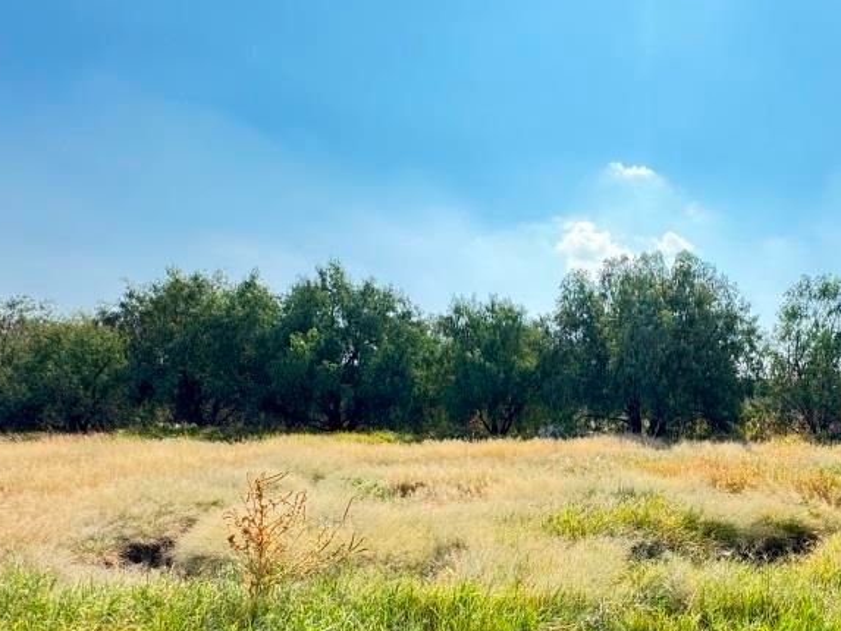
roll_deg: +0.6
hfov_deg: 67.4
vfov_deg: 52.3
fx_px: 608
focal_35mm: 25
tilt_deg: -8.0
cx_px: 564
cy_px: 480
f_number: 2.2
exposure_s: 1/600
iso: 40
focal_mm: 2.22
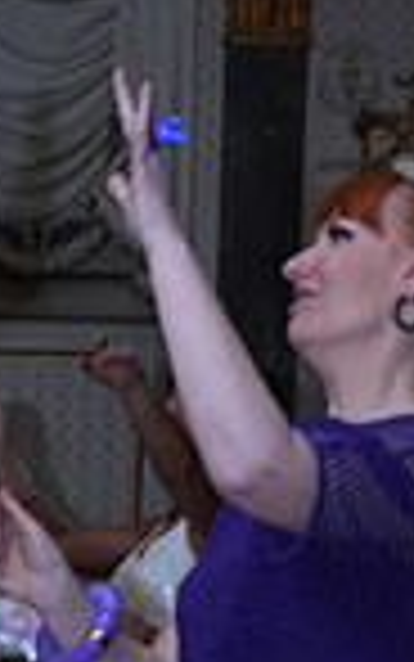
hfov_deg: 9.1
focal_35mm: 141
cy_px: 829
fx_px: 2543
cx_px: -137
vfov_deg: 14.3
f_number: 13
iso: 5000
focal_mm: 35
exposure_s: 1/200
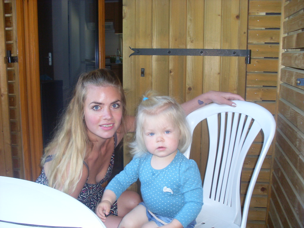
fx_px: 334
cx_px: 152
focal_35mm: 38
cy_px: 114
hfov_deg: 49.0
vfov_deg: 37.7
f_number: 3
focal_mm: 6.3
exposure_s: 1/45
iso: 100
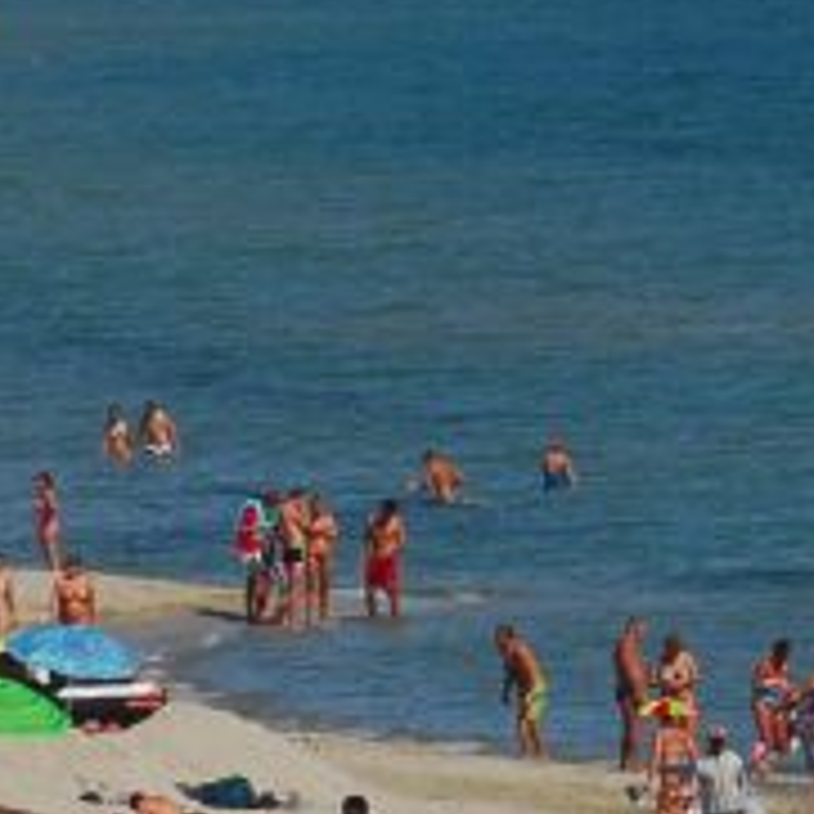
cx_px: 679
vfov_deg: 1.1
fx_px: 43179
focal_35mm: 1623
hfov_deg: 1.1
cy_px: 663
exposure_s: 1/400
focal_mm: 180
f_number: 11
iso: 100
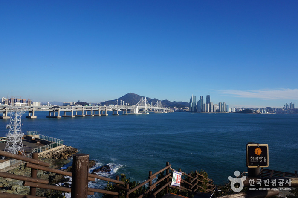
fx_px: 198
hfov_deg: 73.8
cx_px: 149
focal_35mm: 24
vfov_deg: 53.0
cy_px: 99
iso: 200
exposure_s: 1/200
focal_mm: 16
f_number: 14
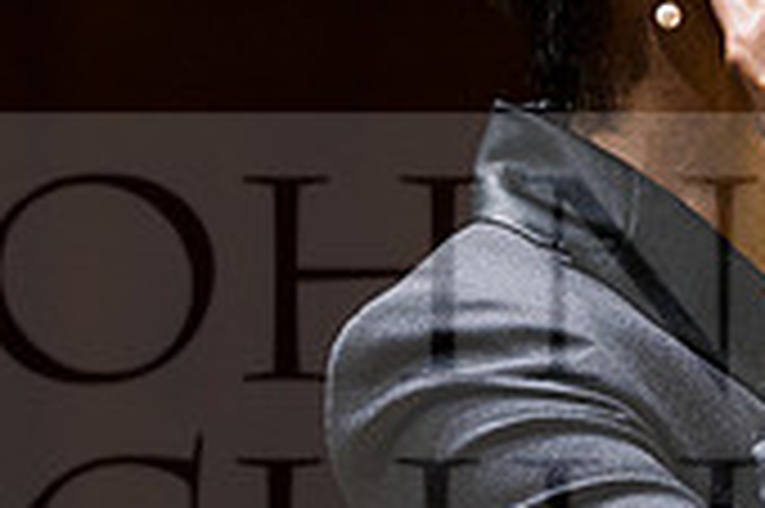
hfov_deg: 3.0
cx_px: 1116
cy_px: 312
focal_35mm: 683
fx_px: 14499
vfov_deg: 2.0
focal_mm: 200
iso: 1600
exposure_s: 1/160
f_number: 4.5
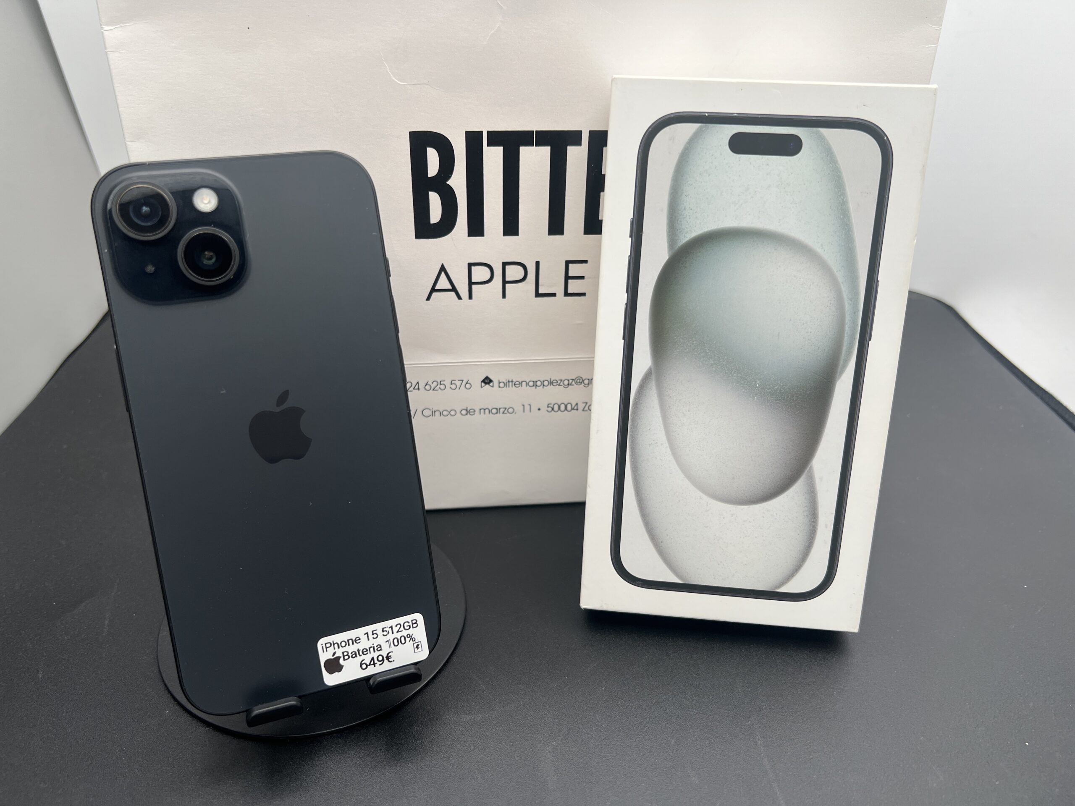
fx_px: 807
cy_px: 403
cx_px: 538
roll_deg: -0.6
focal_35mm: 26
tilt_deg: -33.8
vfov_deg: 53.1
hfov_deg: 67.3
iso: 50
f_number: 1.5
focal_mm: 5.7
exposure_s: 1/387
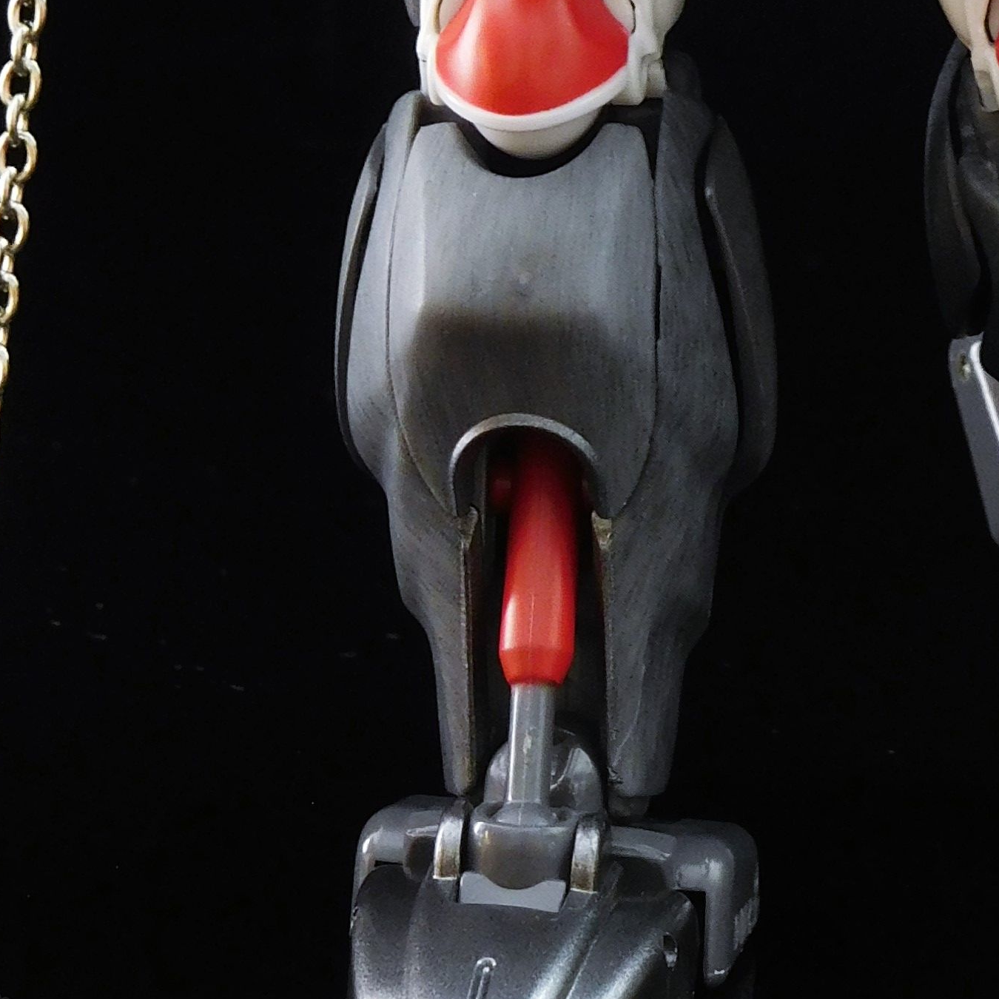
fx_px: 6106
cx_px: 536
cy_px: -335
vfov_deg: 9.2
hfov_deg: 9.4
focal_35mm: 187
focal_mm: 11.1
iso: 200
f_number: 4.4
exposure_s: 1
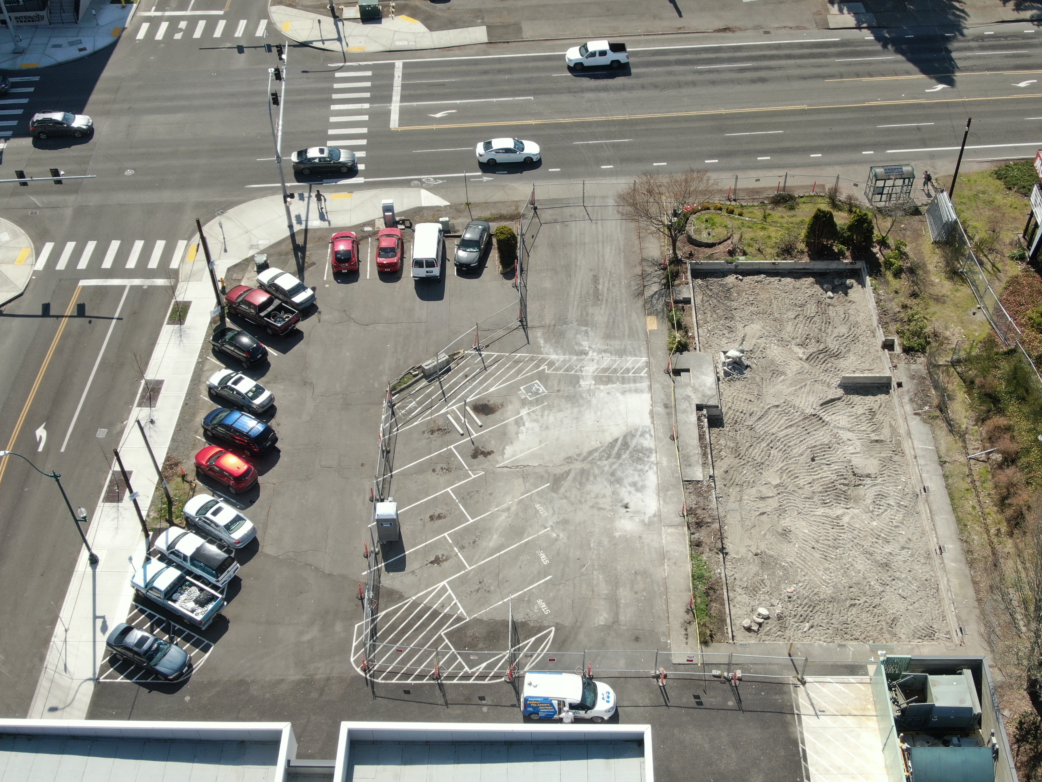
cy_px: 384
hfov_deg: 44.8
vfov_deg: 34.4
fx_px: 1264
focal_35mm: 42
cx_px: 533
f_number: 3.5
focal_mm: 7.07
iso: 100
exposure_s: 1/160
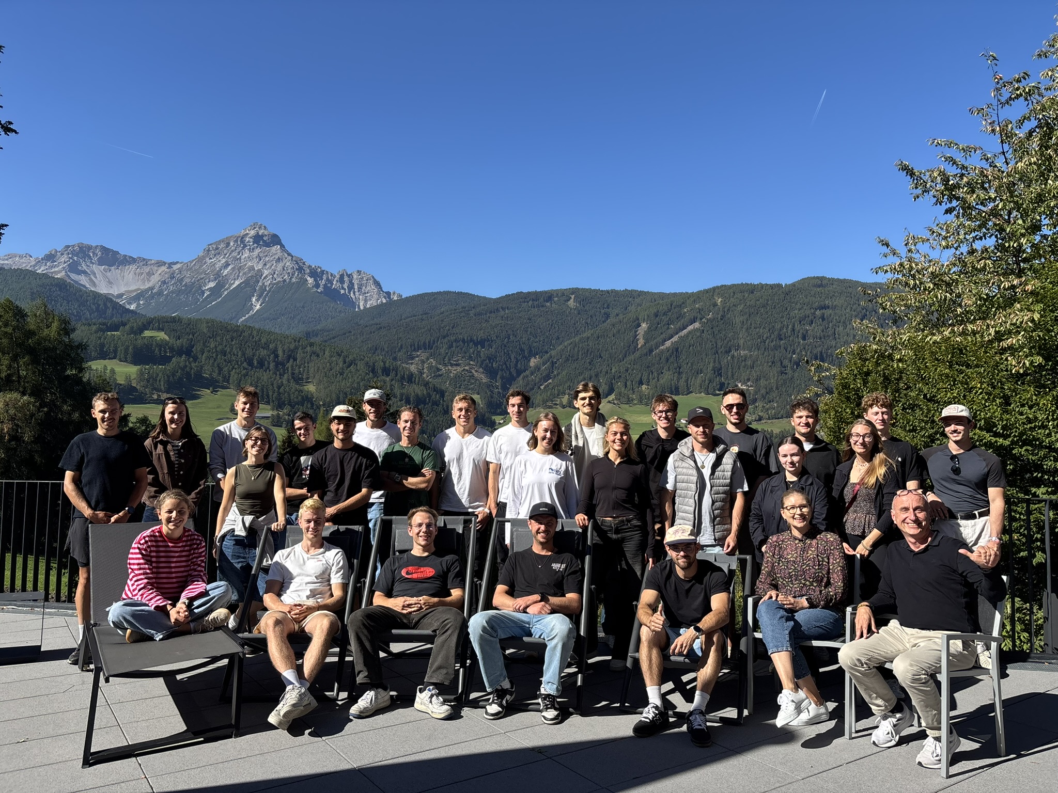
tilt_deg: +2.2
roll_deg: -0.3
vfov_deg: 53.1
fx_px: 795
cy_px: 396
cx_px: 529
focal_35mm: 26
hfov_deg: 67.3
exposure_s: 1/2151
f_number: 1.6
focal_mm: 5.96
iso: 50
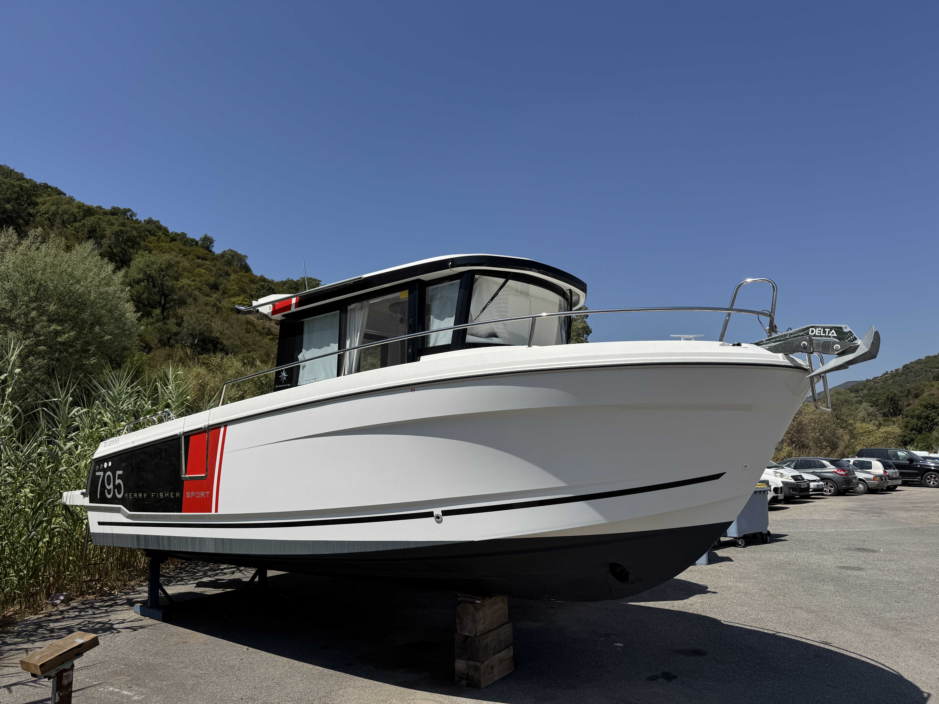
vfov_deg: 56.8
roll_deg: -0.3
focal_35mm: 24
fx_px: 651
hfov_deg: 71.6
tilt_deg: +8.4
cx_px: 470
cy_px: 352
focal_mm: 6.76
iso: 80
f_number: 1.78
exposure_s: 1/7937
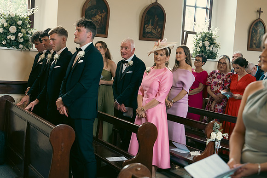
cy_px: 89
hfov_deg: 38.2
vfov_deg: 26.0
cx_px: 134
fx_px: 386
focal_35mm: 52
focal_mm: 52
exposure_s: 1/200
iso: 2500
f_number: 3.5
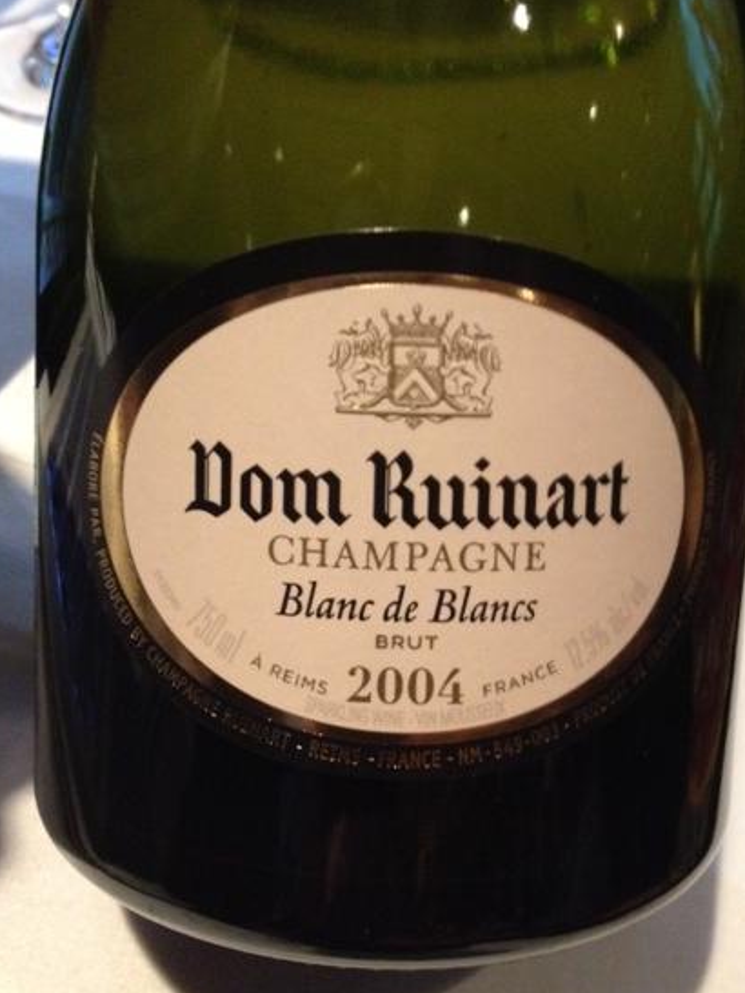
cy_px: 456
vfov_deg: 45.7
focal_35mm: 41
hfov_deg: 35.1
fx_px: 1176
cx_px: 418
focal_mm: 4.28
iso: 640
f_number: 2.4
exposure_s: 1/15
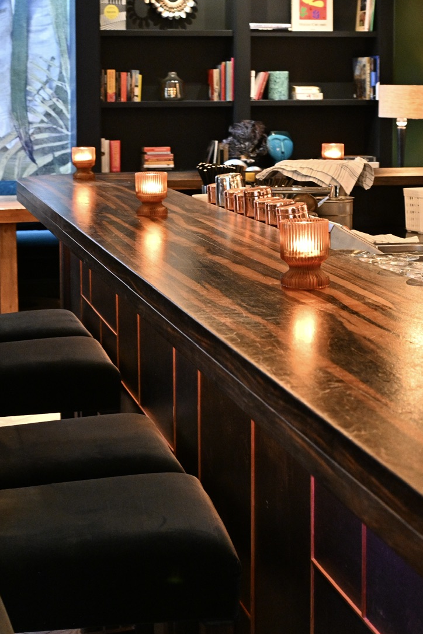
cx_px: 199
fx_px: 1375
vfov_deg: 25.8
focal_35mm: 78
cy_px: 196
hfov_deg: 17.5
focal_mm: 39
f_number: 9
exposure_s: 1/5
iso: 2500
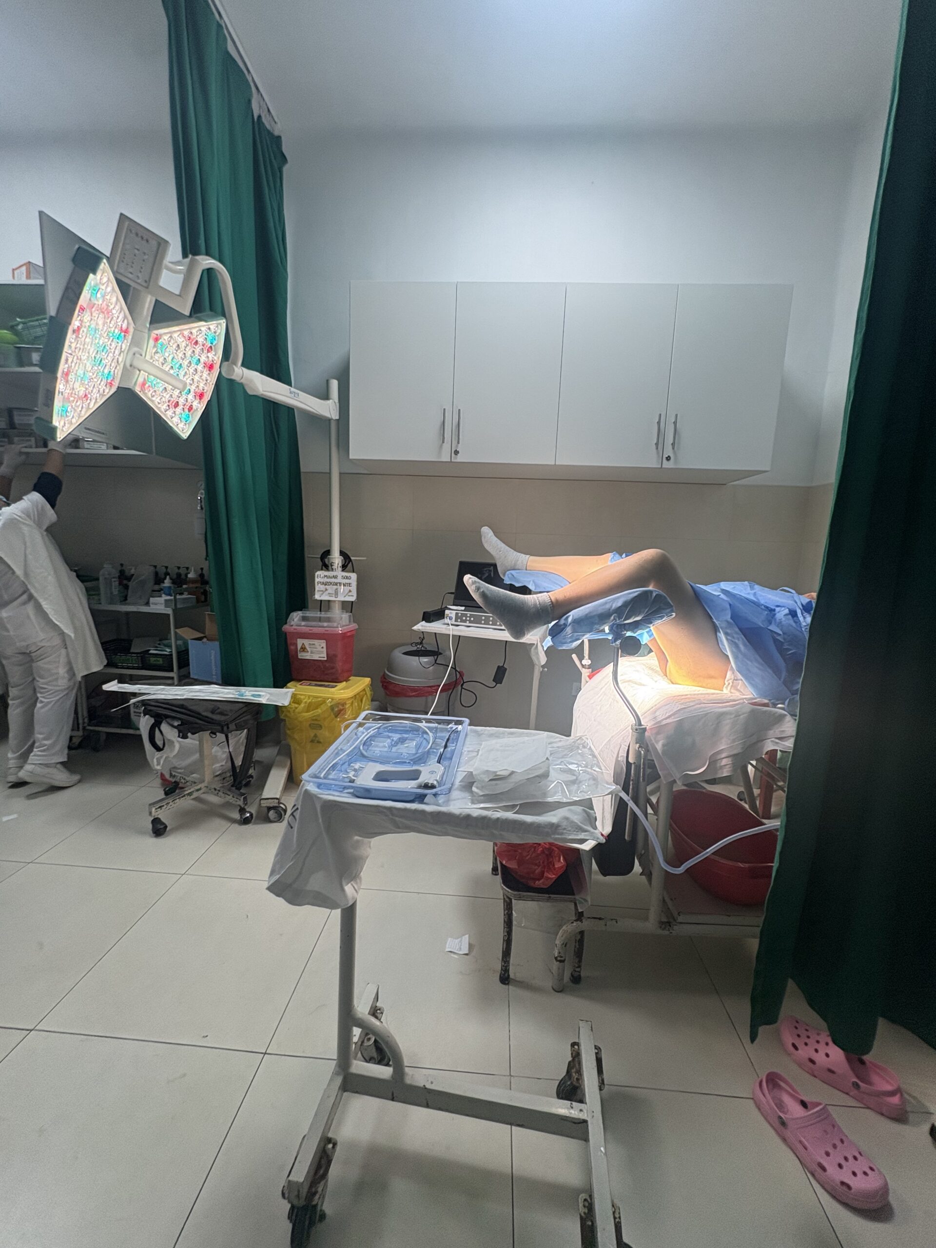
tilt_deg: -8.1
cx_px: 468
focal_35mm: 14
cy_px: 624
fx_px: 505
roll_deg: -2.1
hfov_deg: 85.7
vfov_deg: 102.1
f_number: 2.2
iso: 160
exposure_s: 1/100
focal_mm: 2.22
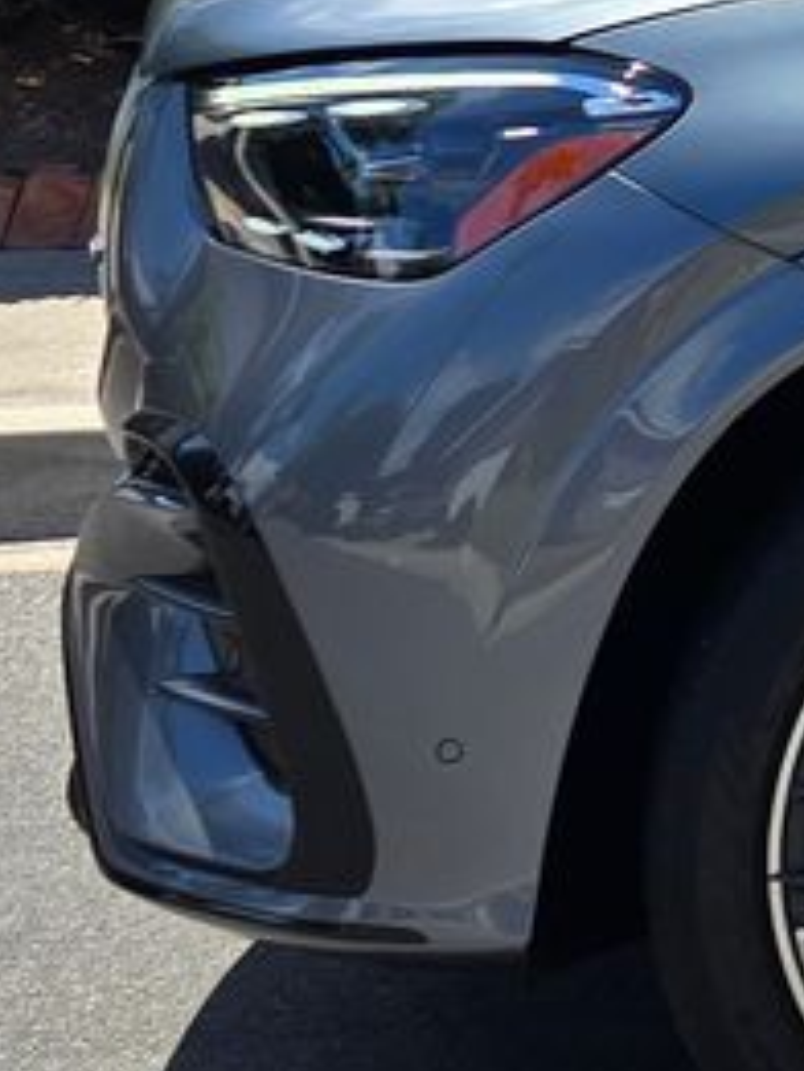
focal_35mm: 141
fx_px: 4363
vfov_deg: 13.6
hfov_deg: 8.4
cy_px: -181
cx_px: 2605
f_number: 1.7
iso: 12
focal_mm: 6.3
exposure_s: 1/479
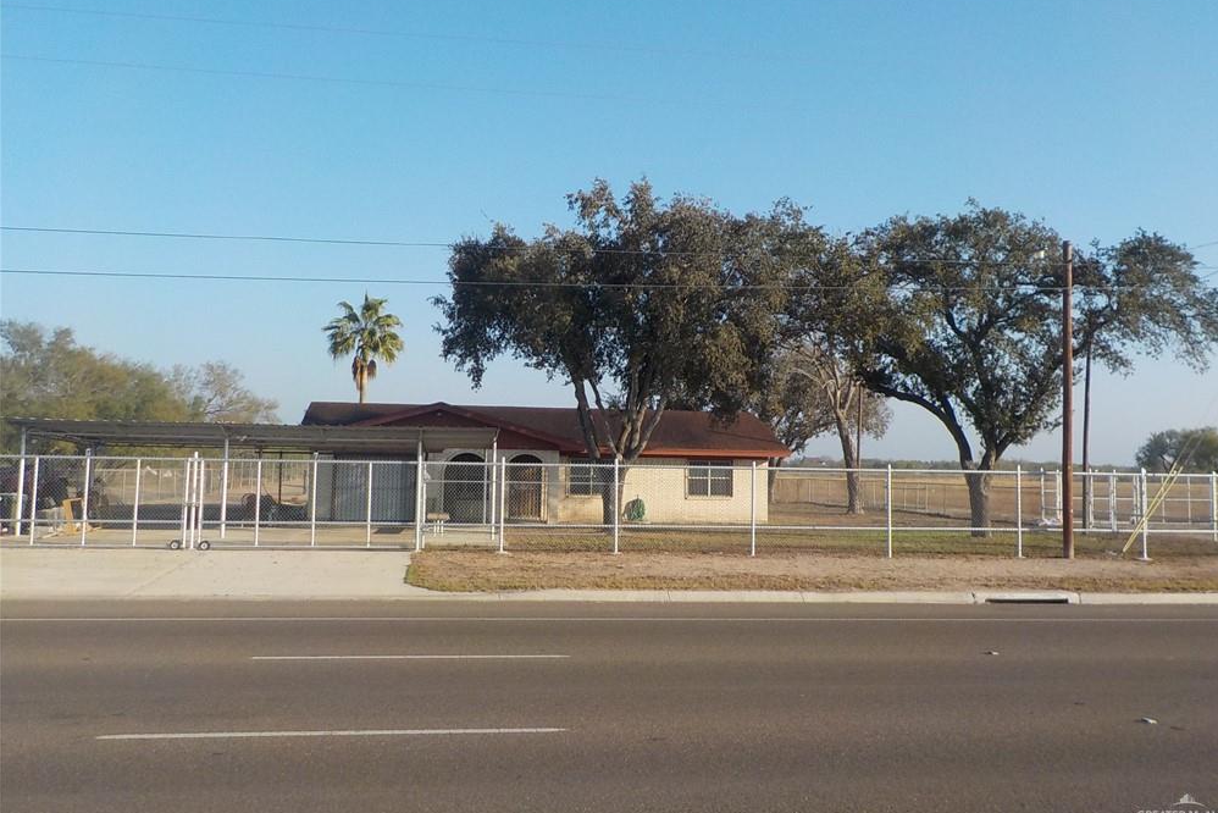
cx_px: 624
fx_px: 1083
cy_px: 372
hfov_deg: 58.7
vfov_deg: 41.1
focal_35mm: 32
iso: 125
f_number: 3.3
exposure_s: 1/800
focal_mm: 4.1
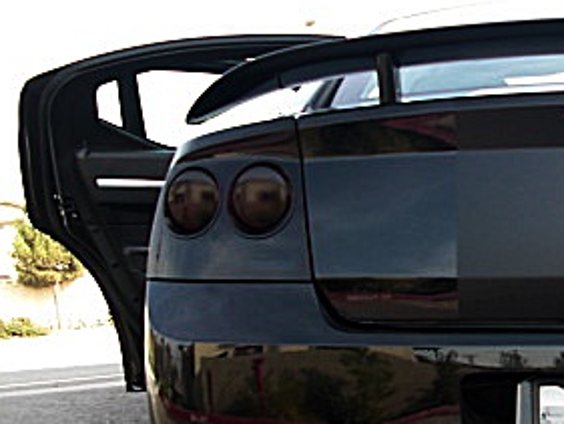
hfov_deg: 22.5
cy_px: 249
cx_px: 620
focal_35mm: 82
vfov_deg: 18.0
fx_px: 1337
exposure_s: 1/160
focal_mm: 6.3
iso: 50
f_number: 2.8
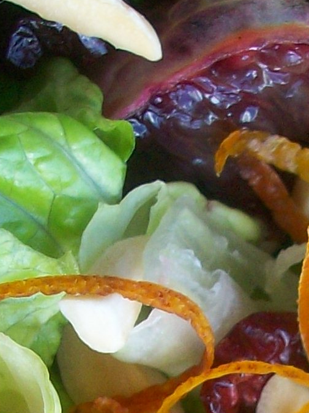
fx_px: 1846
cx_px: 226
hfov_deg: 9.6
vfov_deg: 12.4
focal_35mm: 155
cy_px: 536
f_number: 2.8
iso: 80
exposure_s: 1/102
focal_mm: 5.7
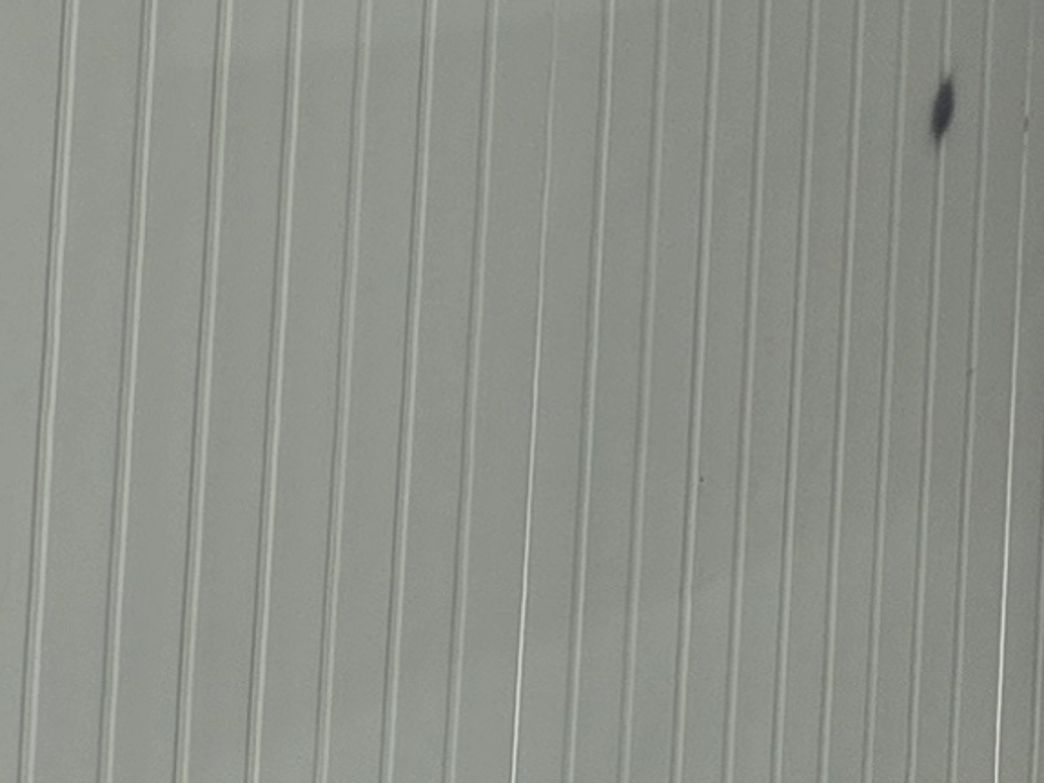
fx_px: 4825
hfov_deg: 9.6
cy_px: -694
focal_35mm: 160
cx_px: 3141
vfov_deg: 8.8
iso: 32
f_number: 1.8
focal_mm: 5.4
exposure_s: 1/120
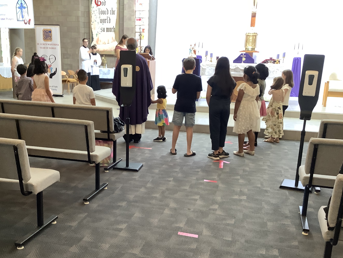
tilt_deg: -13.8
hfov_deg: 48.7
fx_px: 377
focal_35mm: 38
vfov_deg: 37.6
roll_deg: -0.7
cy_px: 151
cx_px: 141
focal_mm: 3.3
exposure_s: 1/50
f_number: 2.4
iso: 160
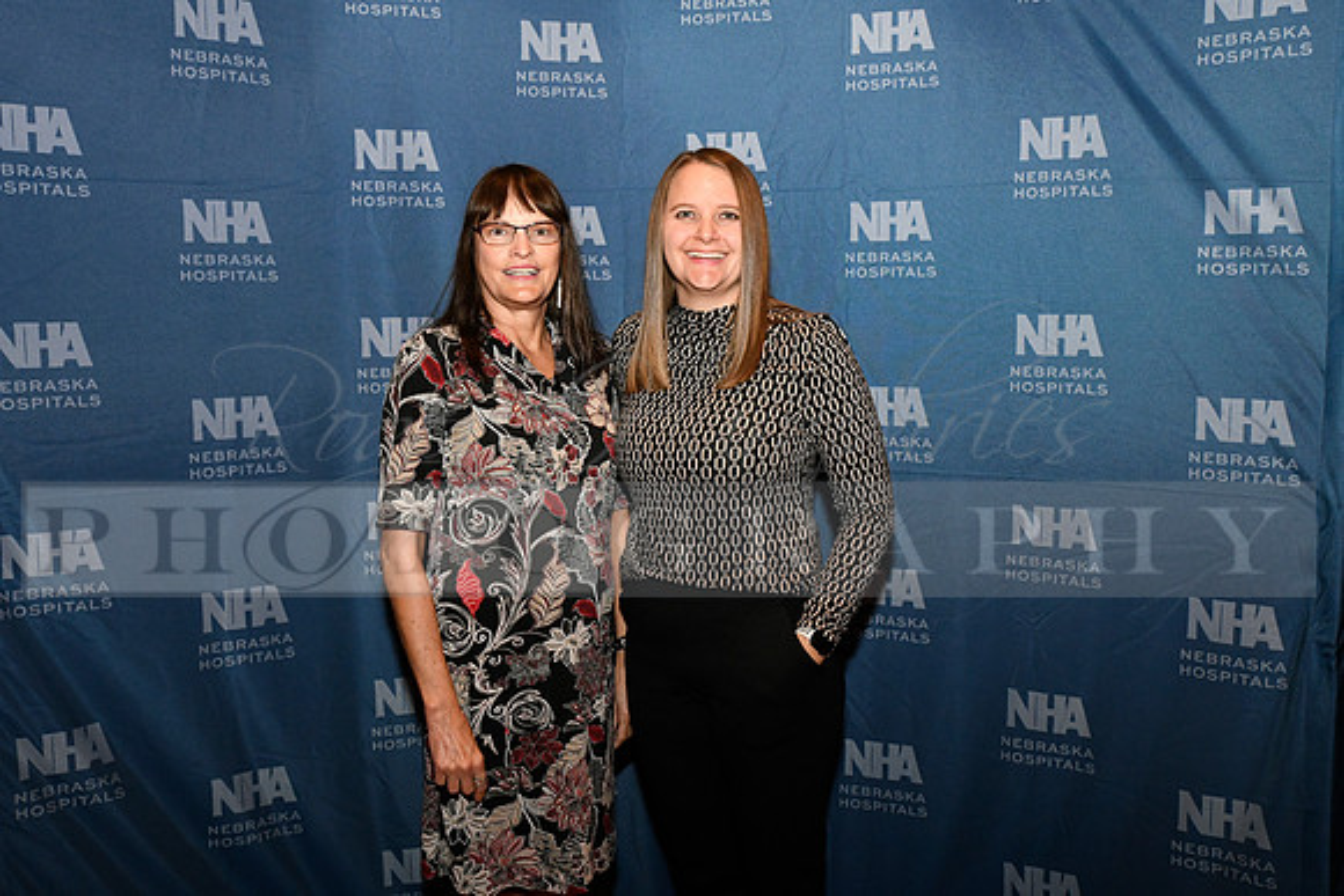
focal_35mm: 36
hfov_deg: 53.1
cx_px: 672
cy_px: 448
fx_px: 1344
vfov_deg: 36.9
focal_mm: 36
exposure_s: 1/60
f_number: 11
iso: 6400
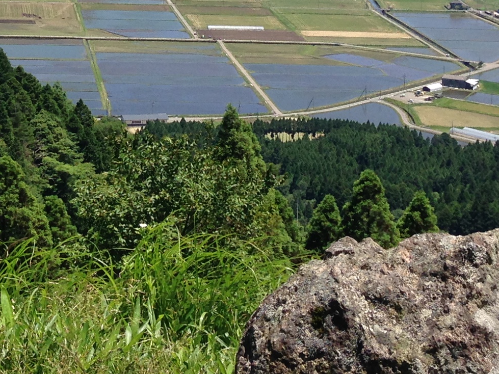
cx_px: 14
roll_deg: +0.1
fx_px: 1585
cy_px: -173
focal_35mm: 110
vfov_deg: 12.8
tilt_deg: -0.4
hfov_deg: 17.5
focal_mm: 4.12
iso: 50
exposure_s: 1/1261
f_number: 2.4
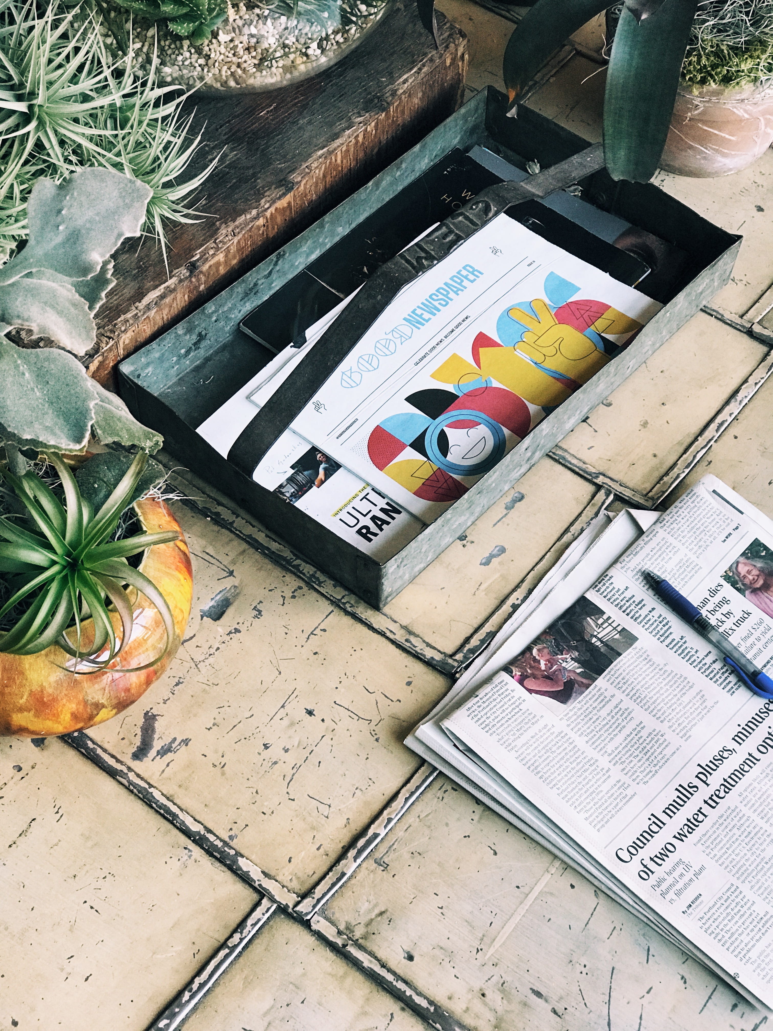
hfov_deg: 25.7
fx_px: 1697
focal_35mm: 57
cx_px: 386
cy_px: 516
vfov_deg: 33.8
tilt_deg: -53.6
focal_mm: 6.6
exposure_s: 1/60
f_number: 2.8
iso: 125
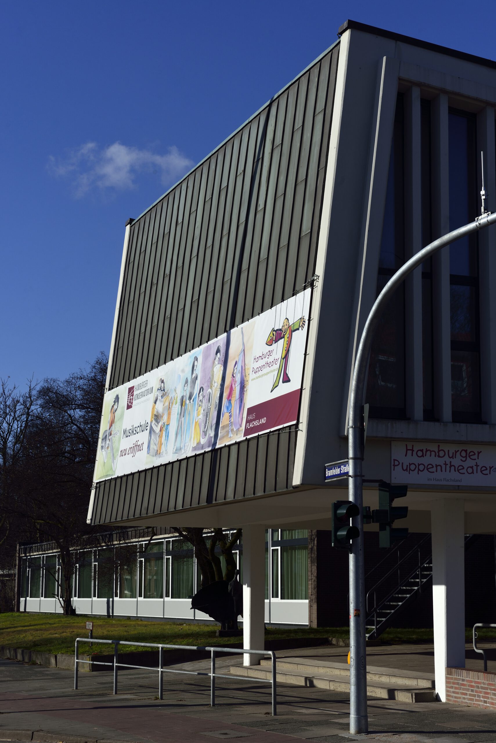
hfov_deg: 19.5
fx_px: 1445
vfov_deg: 28.8
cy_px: 372
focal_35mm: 70
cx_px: 248
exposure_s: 1/500
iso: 200
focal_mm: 70
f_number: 11
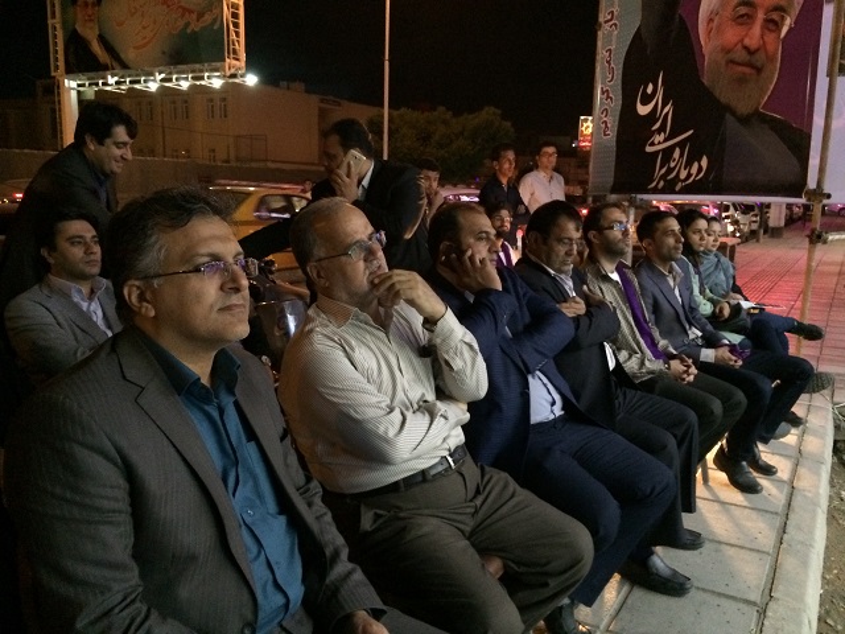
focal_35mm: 29
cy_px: 317
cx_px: 422
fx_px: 708
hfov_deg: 61.7
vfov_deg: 48.2
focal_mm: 4.15
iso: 400
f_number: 2.2
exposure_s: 1/17
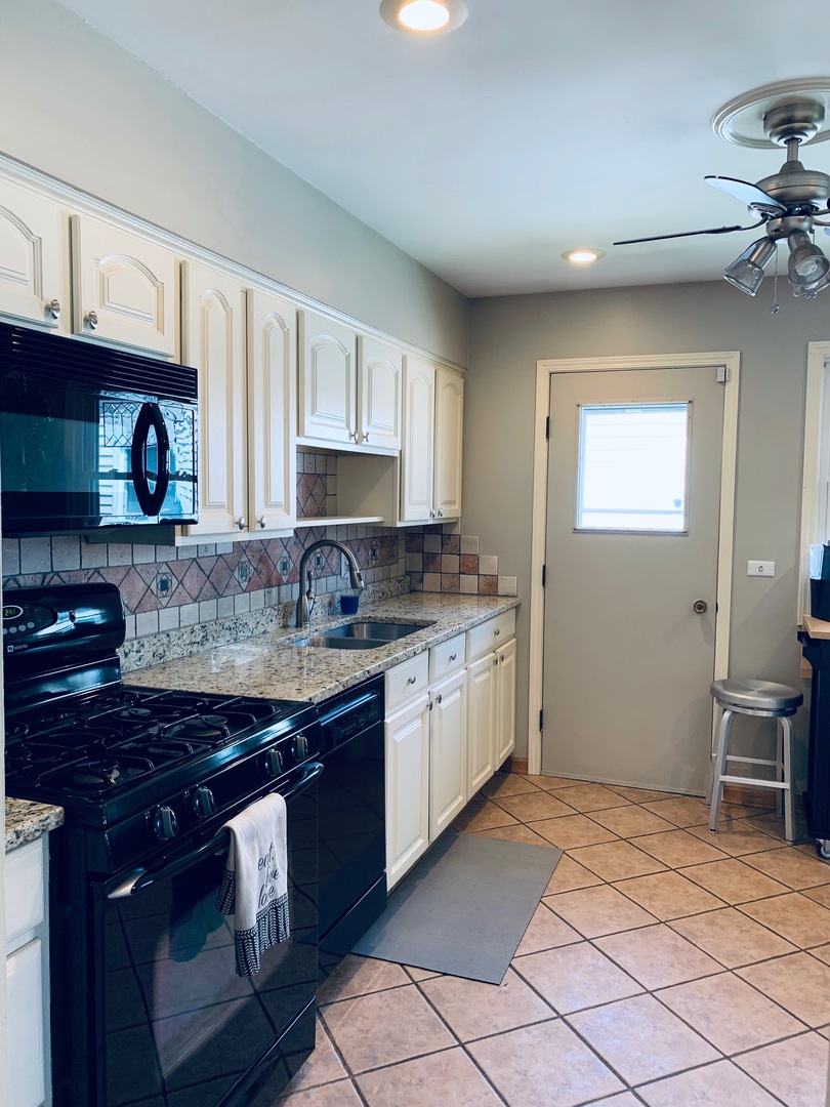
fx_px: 831
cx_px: 415
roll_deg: -0.6
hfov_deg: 53.1
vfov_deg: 67.3
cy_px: 554
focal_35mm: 26
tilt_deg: -3.5
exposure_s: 1/60
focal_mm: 4.25
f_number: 1.8
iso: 80
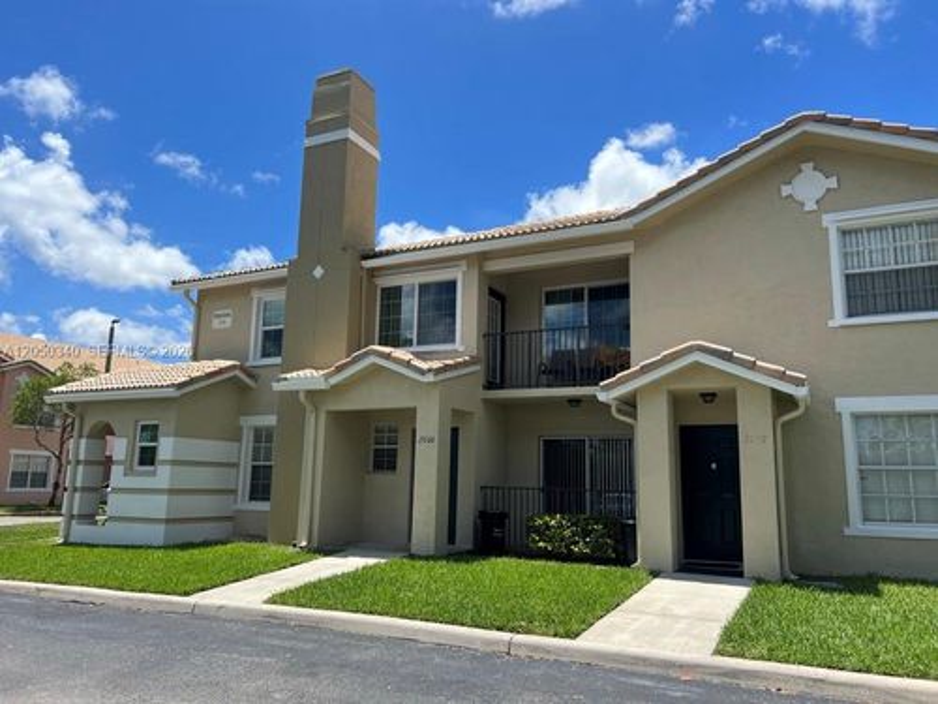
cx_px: 469
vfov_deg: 53.1
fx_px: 705
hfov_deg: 67.3
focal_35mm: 26
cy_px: 352
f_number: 1.5
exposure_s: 1/4274
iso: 50
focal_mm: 5.7
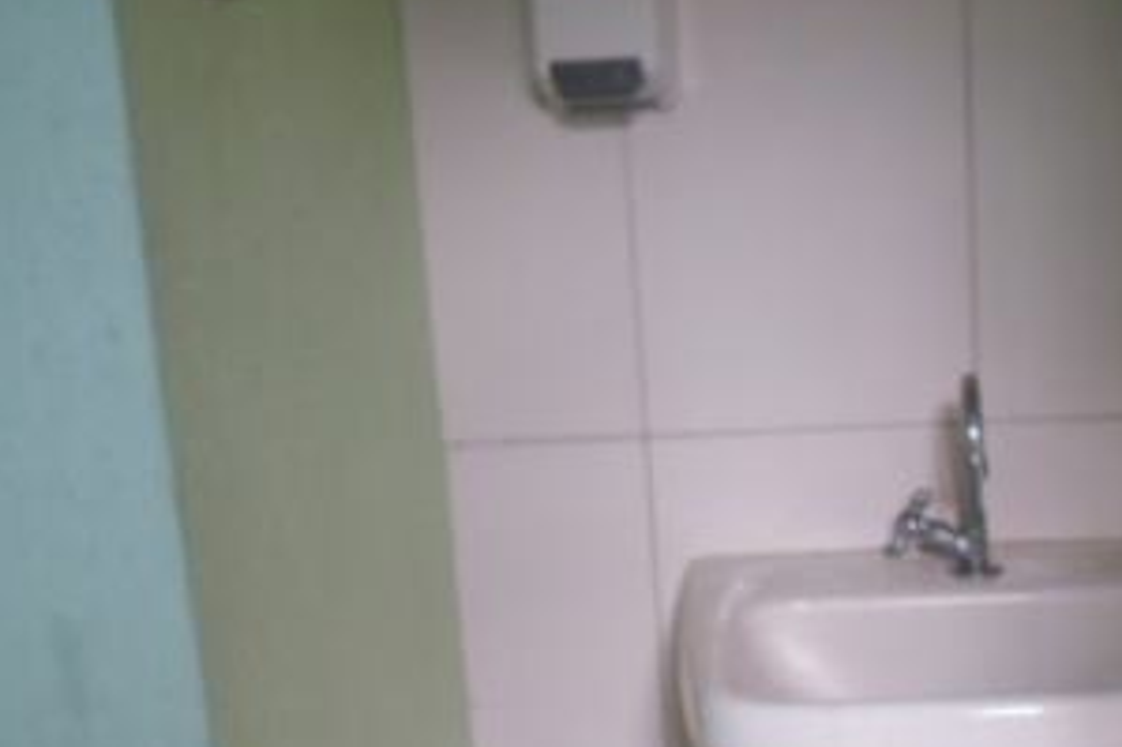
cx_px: 895
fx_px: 1869
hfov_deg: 32.5
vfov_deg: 22.5
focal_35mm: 60
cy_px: 509
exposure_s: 1/30
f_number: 2.5
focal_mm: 4.5
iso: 160
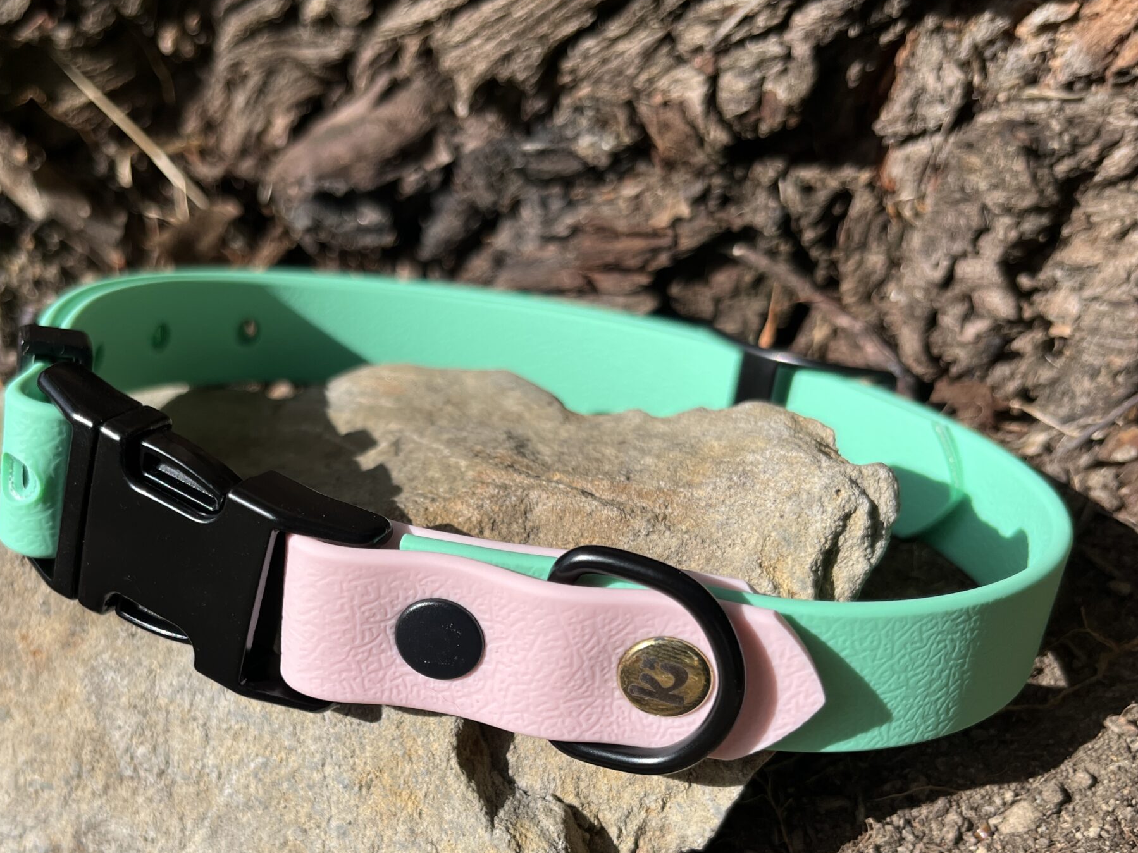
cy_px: 577
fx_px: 1216
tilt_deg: -45.8
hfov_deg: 49.5
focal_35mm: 37
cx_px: 410
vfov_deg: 38.2
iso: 50
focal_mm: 5.1
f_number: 1.6
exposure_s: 1/3745
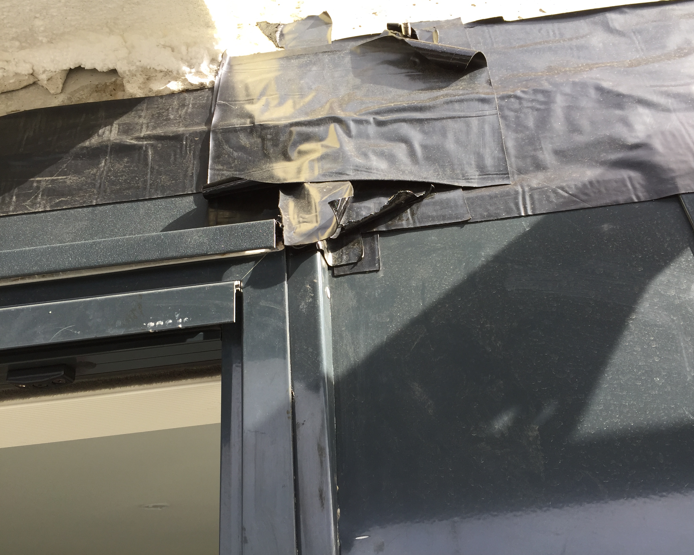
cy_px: 275
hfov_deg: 57.1
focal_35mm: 31
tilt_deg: +26.4
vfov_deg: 47.1
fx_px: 637
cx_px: 375
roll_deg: +6.1
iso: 32
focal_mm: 4.15
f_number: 2.2
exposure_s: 1/380
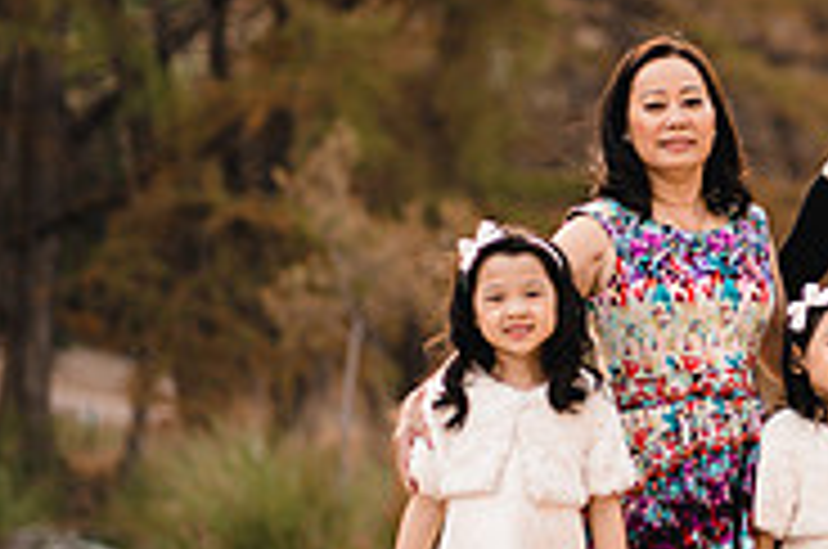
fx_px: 6268
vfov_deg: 5.0
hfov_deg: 7.5
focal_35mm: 273
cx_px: 819
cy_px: 169
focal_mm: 85
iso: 100
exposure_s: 1/320
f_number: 1.8
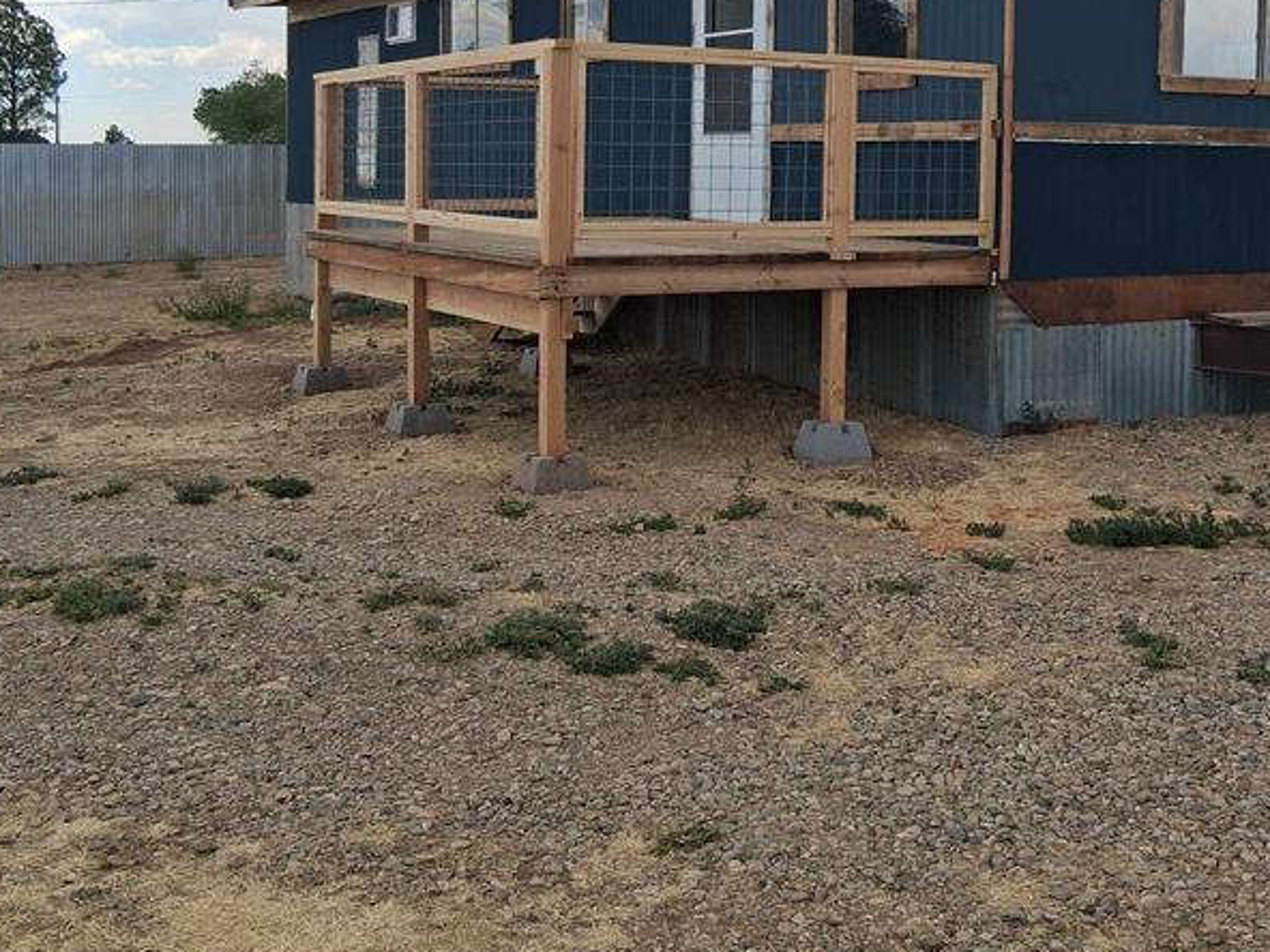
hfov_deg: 41.6
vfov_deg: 31.4
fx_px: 1651
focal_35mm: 45
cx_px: 828
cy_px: 193
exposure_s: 1/506
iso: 25
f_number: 1.8
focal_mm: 3.98
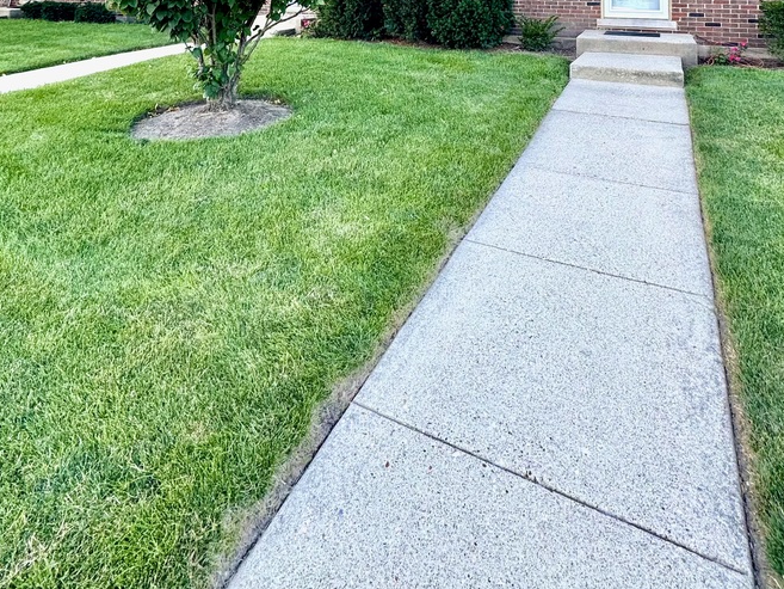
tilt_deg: +3.4
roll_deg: +0.7
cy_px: -38
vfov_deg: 46.1
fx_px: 521
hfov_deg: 73.9
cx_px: 414
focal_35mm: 23
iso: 40
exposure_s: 1/238
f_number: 2.2
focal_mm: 2.22
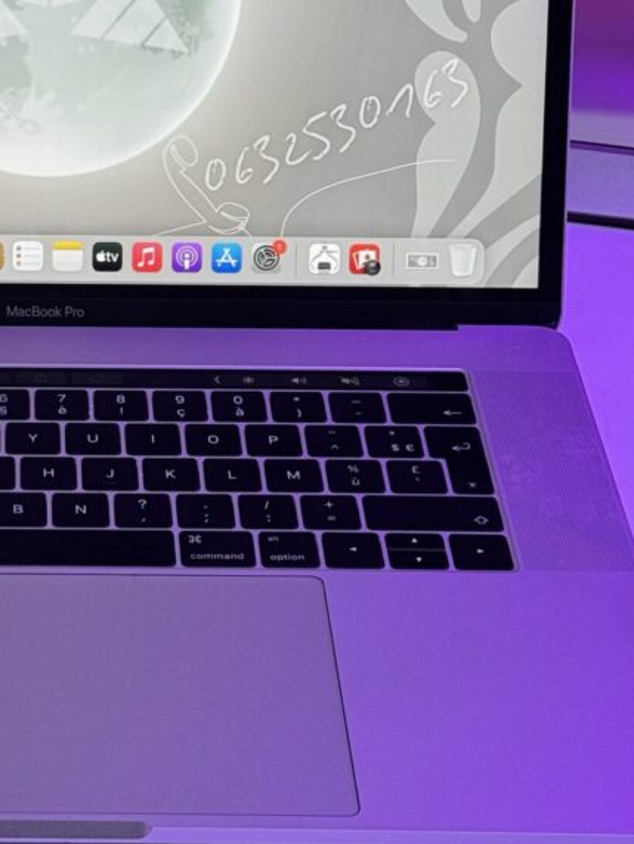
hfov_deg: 13.1
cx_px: 19
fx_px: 2732
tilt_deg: -29.7
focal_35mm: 112
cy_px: 194
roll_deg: -1.5
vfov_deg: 17.4
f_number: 1.78
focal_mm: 6.76
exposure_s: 1/60
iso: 100
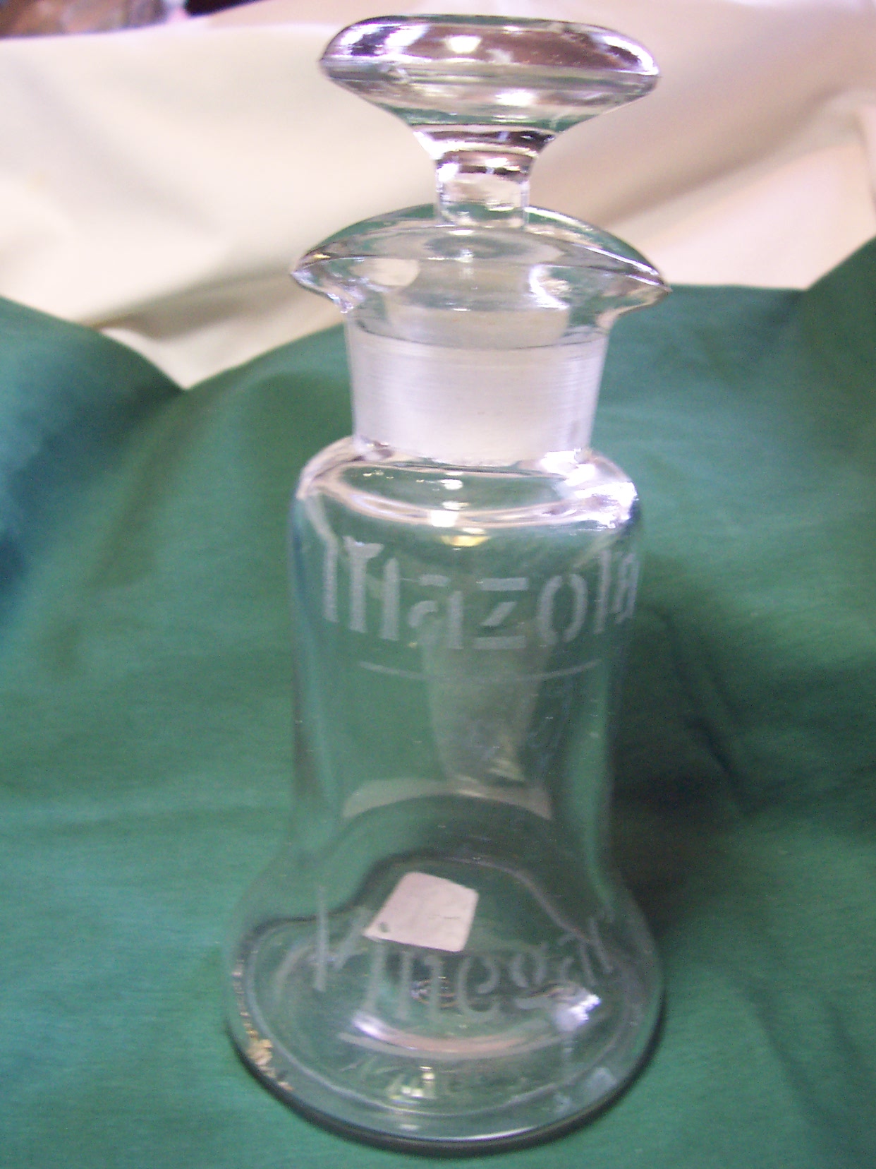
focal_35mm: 37
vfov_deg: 50.1
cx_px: 438
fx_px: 1248
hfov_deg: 38.7
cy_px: 584
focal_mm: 5.6
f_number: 2.8
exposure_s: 1/20
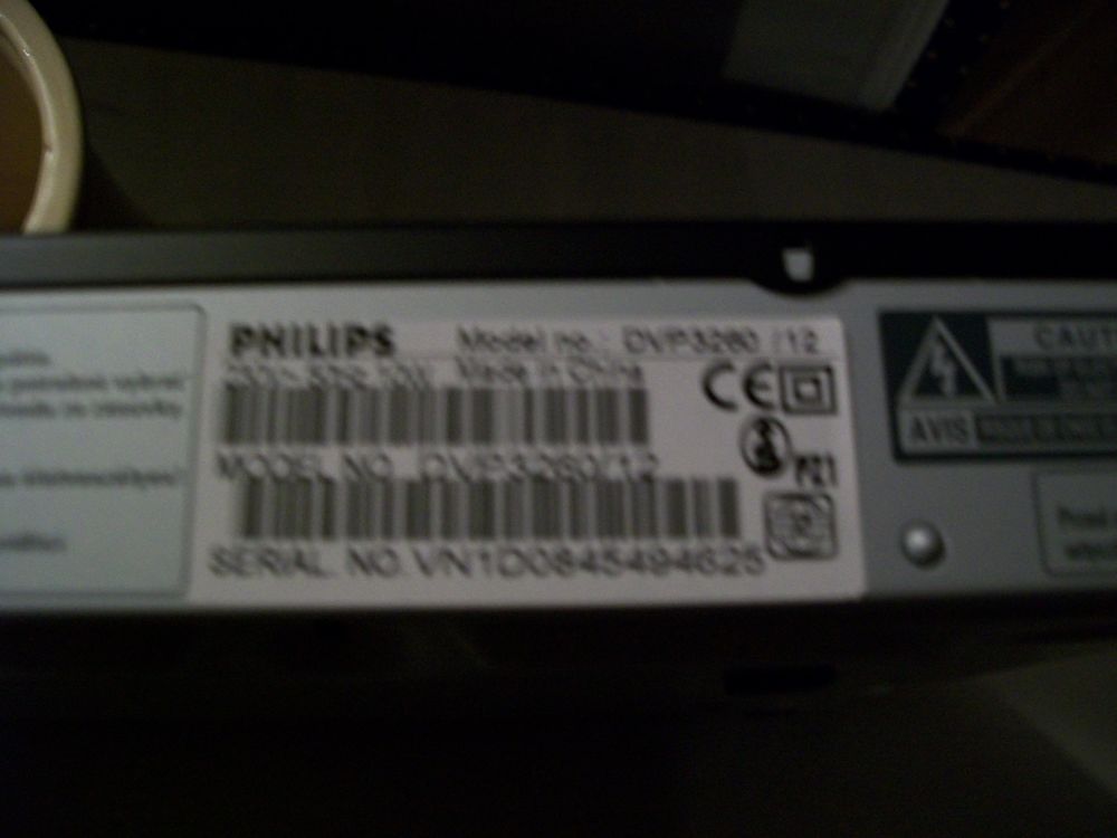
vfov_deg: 41.8
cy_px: 419
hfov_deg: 54.0
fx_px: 1097
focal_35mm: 34
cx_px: 558
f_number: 2.7
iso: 200
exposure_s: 1/8
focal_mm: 6.1
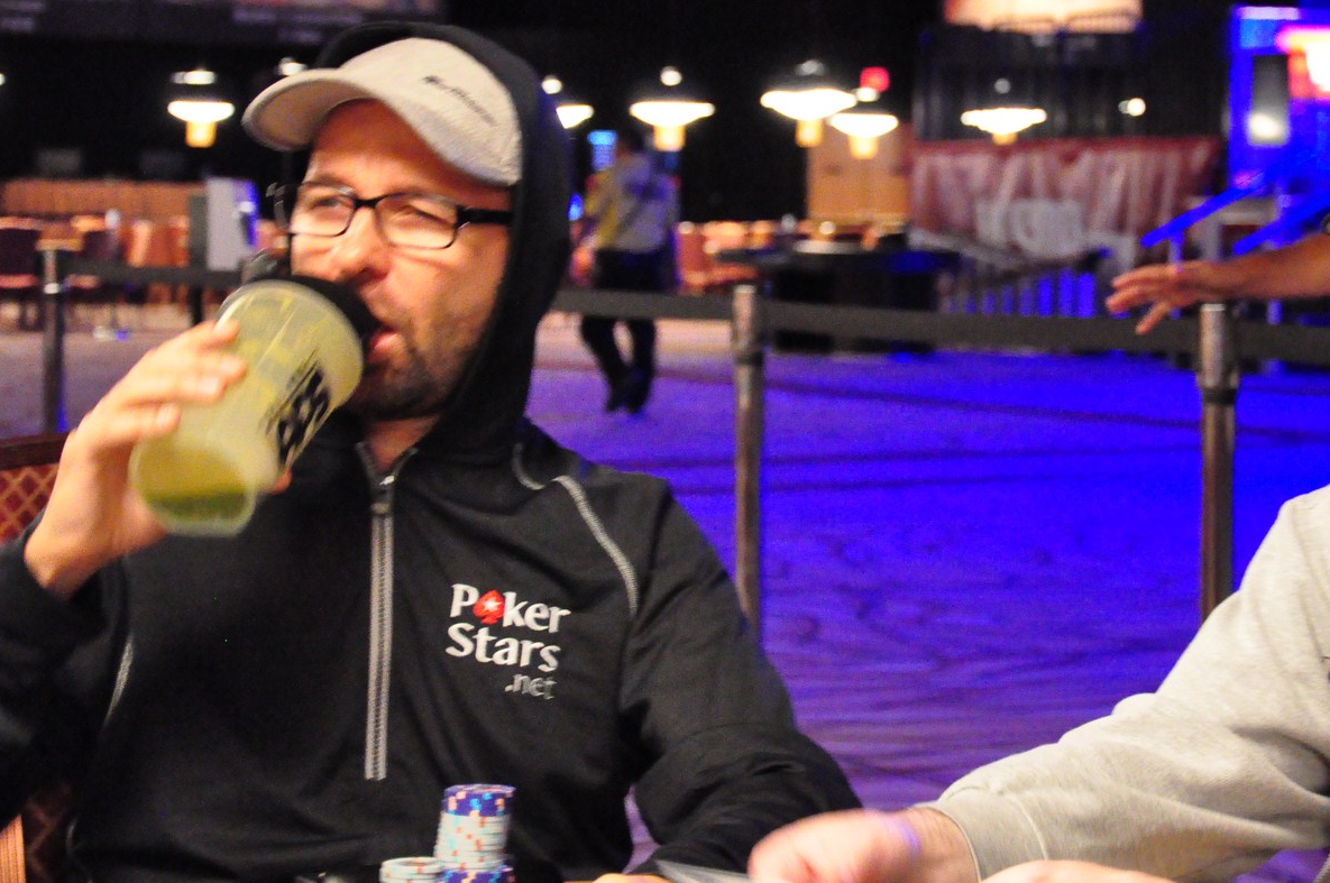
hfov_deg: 19.1
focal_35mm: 107
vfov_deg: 12.8
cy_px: 396
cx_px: 855
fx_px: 3948
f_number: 5
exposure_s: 1/25
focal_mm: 52
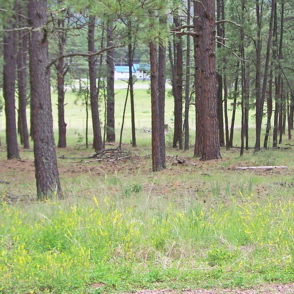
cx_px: 178
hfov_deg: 24.3
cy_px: 79
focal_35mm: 71
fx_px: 682
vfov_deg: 24.1
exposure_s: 1/250
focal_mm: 6.3
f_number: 2.8
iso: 64
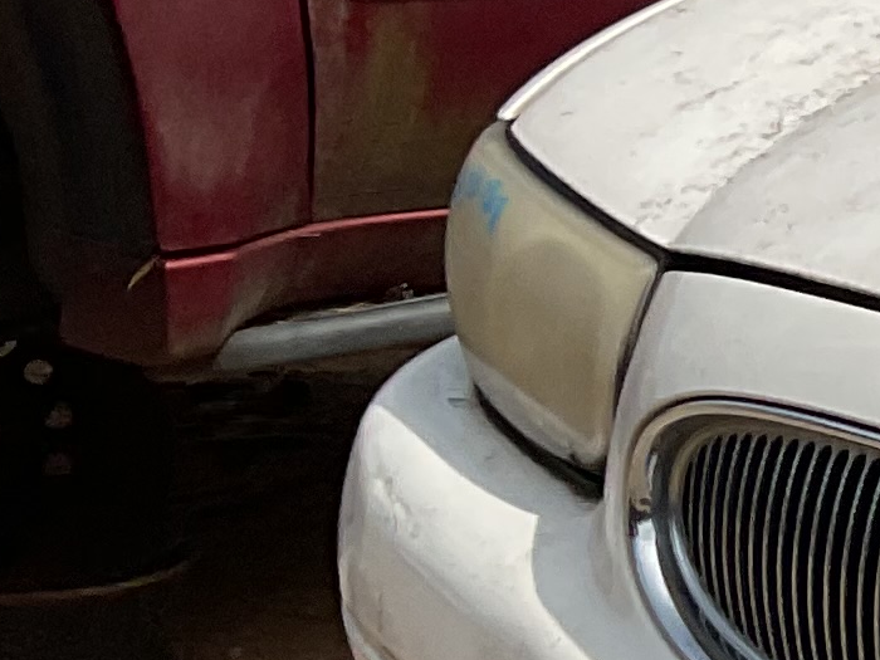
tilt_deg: -13.0
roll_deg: -5.7
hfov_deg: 9.8
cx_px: 2415
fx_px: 4245
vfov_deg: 8.9
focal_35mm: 167
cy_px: 596
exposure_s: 1/3788
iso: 16
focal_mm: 3
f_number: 1.8
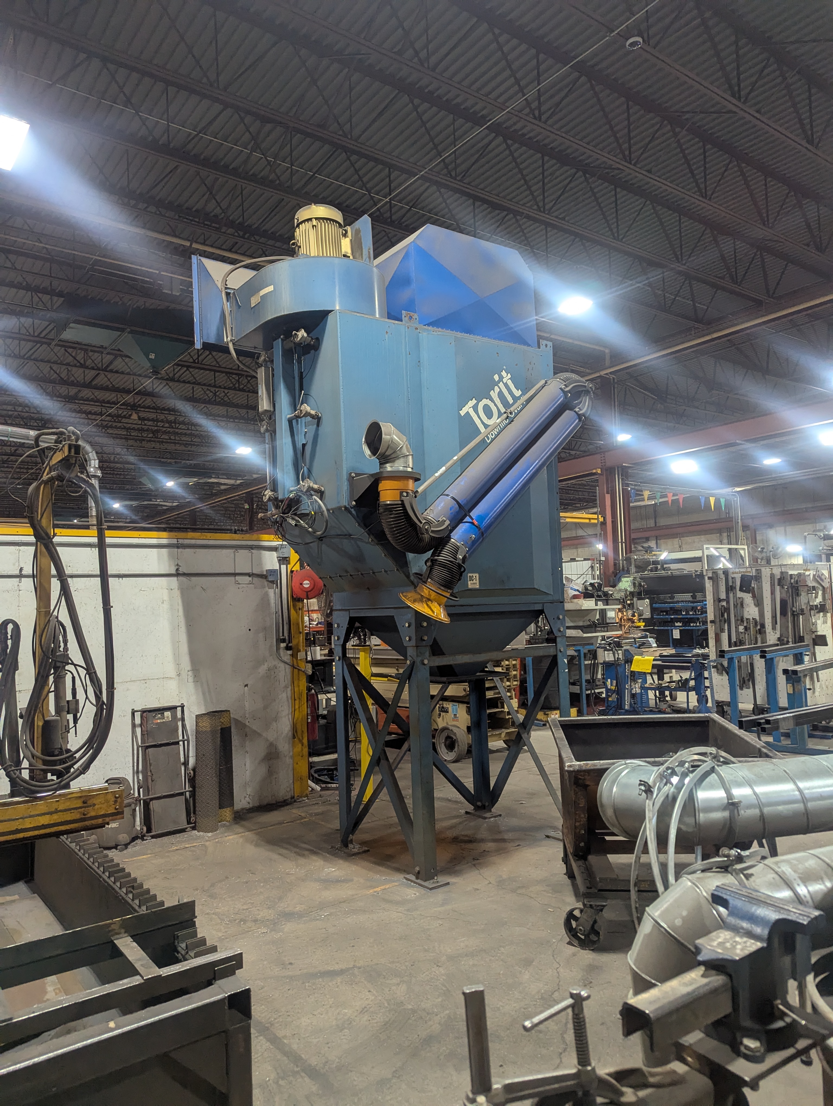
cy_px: 553
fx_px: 768
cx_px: 416
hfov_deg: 56.9
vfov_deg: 71.5
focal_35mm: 24
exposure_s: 1/357
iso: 673
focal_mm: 6.81
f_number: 1.85
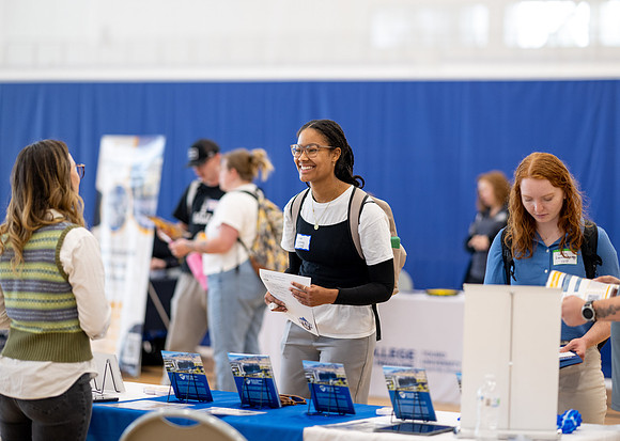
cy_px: 212
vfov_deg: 12.6
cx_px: 344
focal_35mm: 114
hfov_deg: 17.6
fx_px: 2007
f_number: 2
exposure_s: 1/200
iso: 800
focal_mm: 105
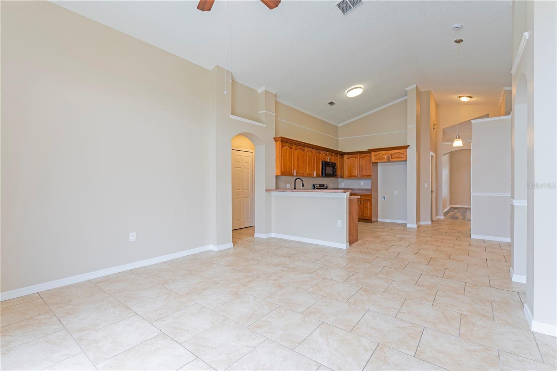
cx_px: 278
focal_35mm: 16
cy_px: 186
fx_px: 247
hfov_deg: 96.7
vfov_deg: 73.7
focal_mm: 16
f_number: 8
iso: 100
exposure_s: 1/50
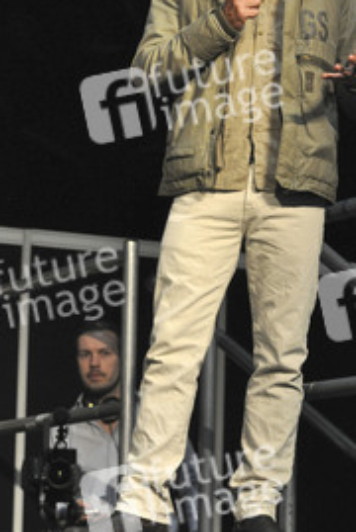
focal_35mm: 156
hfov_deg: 8.8
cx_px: 240
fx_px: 2308
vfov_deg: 13.1
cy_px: 196
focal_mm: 70
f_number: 5
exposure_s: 1/100
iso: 1600
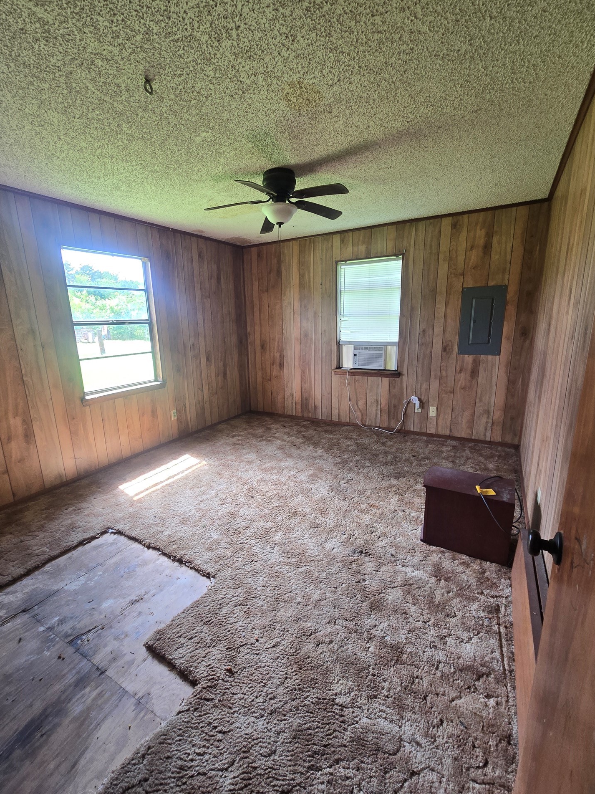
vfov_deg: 102.1
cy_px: 407
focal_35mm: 14
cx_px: 293
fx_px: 321
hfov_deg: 85.7
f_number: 2.2
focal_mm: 2.2
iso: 64
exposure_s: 1/60
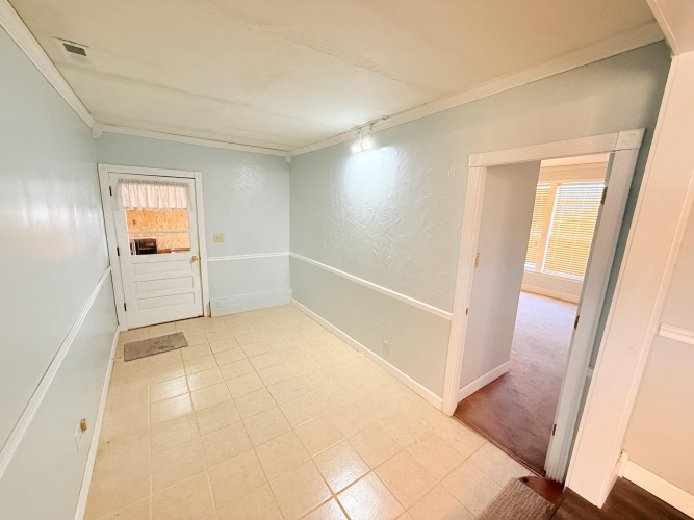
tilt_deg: -11.4
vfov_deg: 85.7
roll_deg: -2.6
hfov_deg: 102.1
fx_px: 281
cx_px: 347
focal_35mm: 14
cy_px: 260
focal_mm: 2.22
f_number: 2.2
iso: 400
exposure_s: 1/60
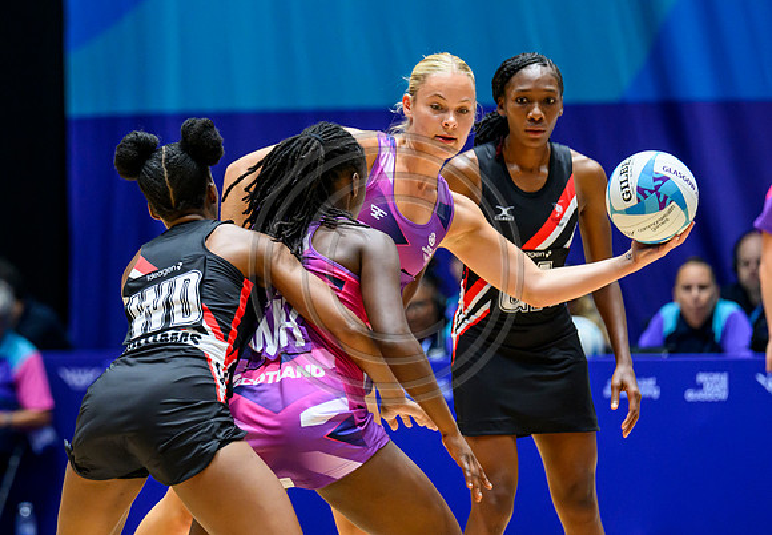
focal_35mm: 318
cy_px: 298
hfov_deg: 6.4
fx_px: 6894
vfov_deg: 4.4
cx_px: 267
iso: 2500
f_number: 3.5
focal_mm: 185
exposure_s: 1/1600
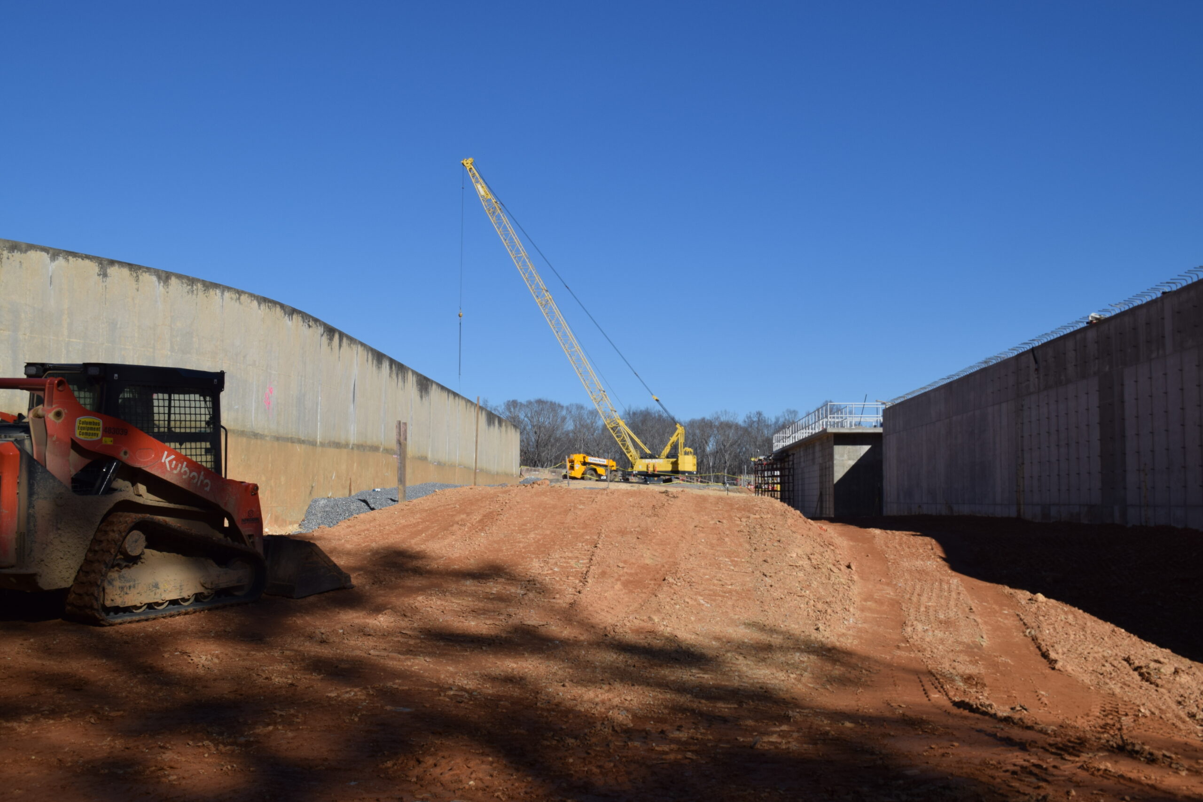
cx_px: 602
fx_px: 1203
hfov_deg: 53.1
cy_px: 401
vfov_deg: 36.9
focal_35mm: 36
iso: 200
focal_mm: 24
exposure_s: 1/400
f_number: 10
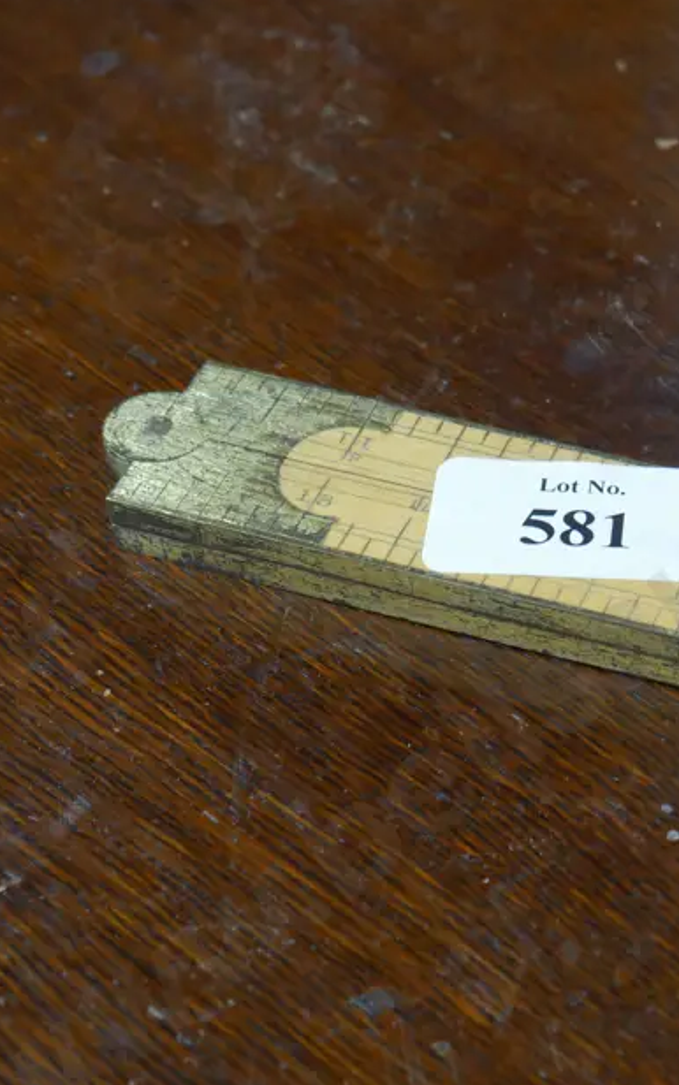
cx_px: 711
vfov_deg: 23.5
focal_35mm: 88
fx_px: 2604
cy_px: 579
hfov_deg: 14.6
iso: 1600
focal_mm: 25
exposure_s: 1/60
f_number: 5.3
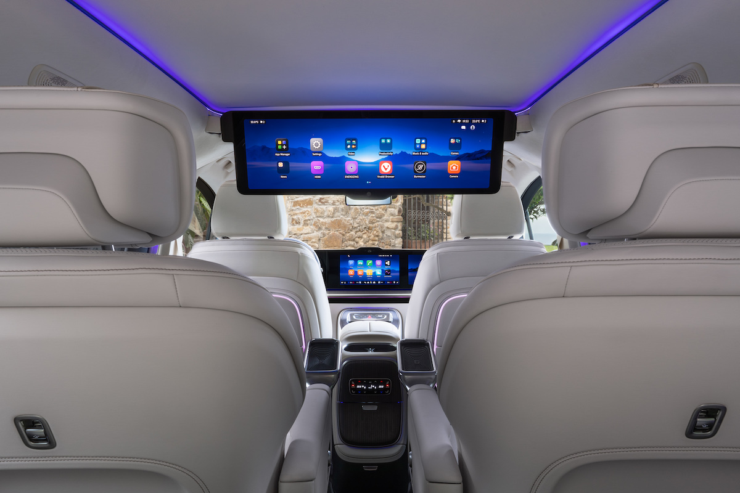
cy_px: 246
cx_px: 370
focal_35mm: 25
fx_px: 514
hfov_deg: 71.5
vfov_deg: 51.3
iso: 320
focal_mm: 25
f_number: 14
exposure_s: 1/8
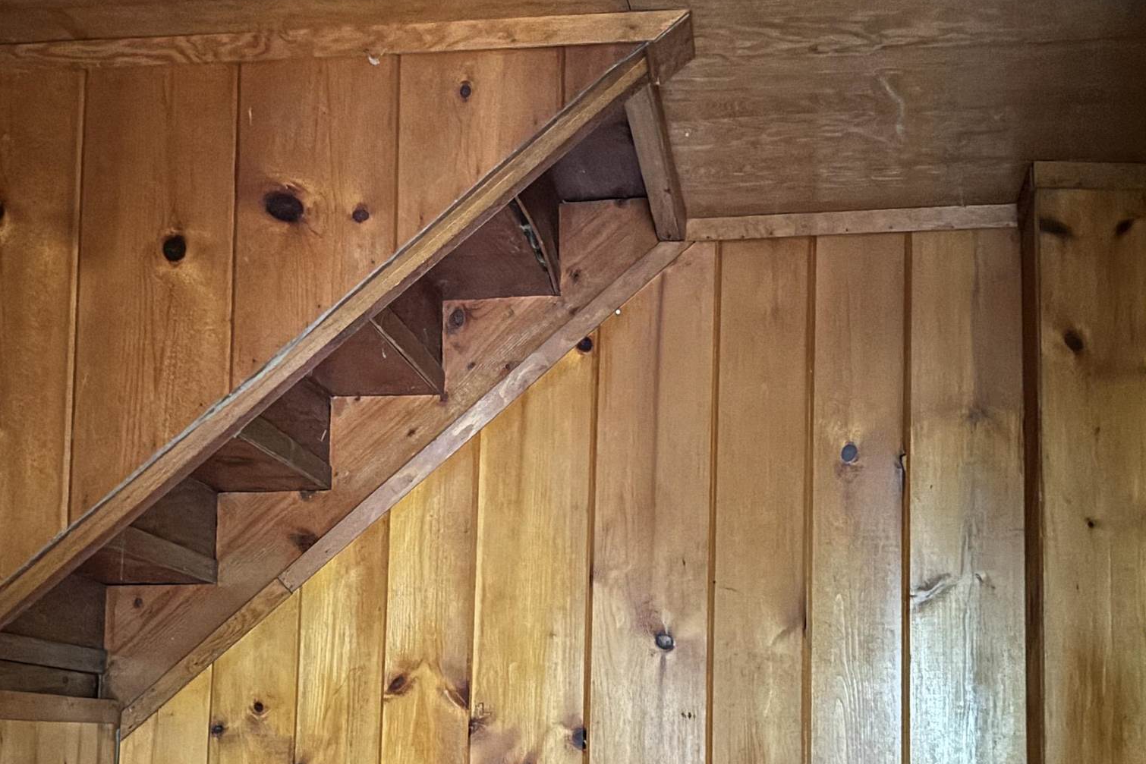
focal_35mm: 55
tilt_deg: +5.3
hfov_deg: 36.1
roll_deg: -2.0
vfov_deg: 24.3
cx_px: 460
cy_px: 588
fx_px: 1751
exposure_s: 1/13
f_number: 1.6
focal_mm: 5.96
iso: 800
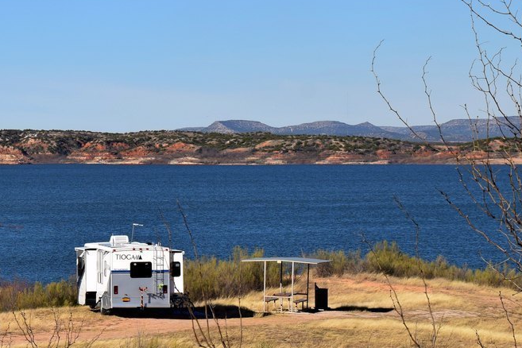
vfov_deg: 7.7
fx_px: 2581
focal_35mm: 178
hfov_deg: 11.5
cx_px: 73
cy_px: 183
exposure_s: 1/200
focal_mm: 52
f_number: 11
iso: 100
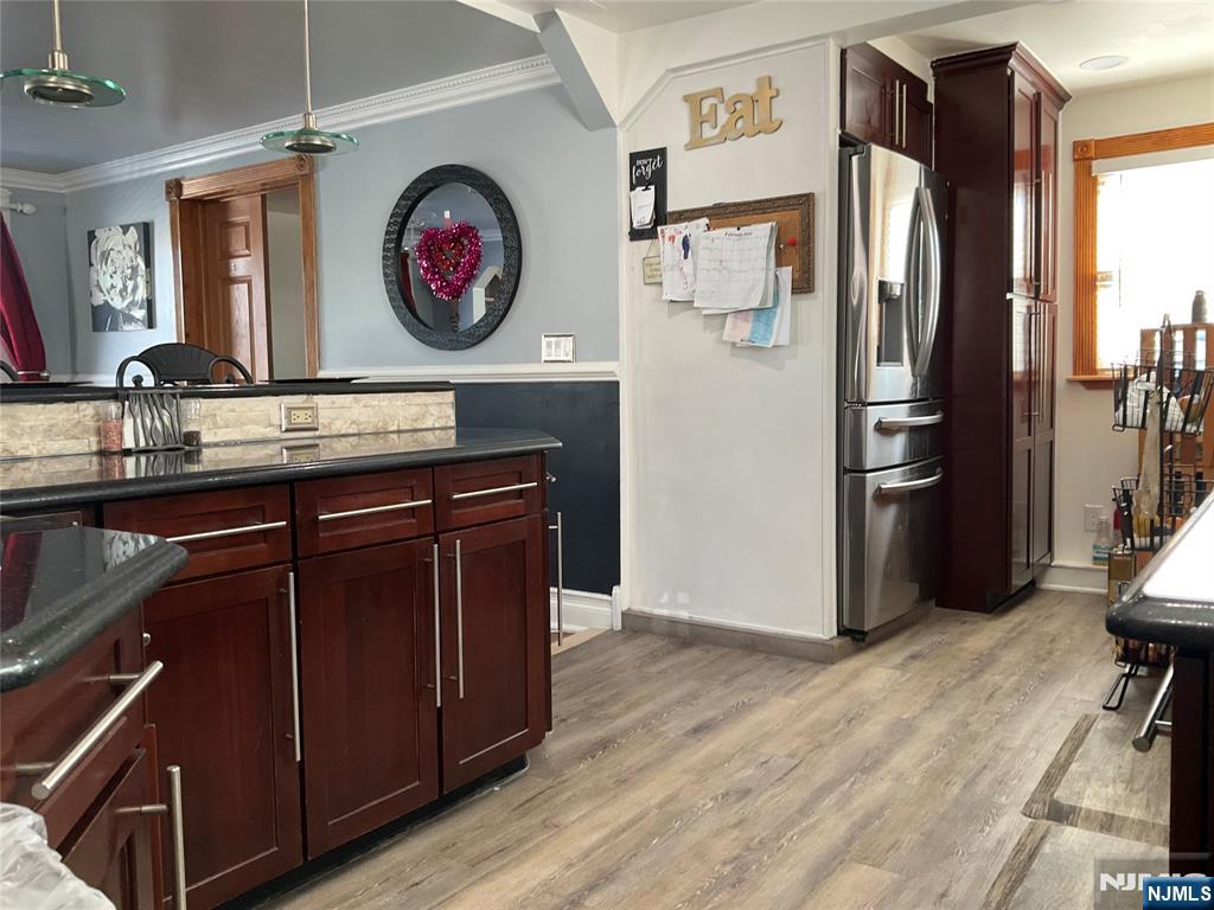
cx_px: 607
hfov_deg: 61.7
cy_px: 455
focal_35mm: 29
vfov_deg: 48.2
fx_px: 1017
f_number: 1.8
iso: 50
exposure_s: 1/60
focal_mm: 3
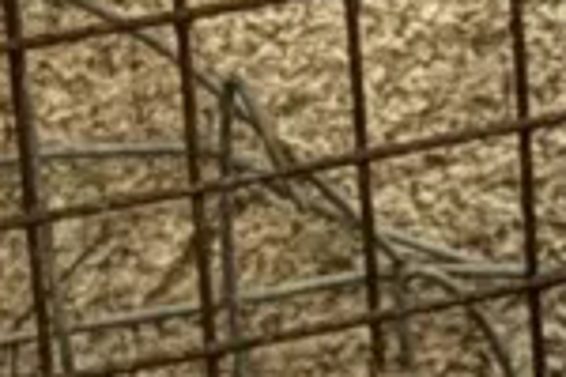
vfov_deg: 6.3
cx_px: -234
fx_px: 3349
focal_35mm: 213
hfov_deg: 9.4
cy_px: 728
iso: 250
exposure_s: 1/60
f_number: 1.78
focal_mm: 6.76
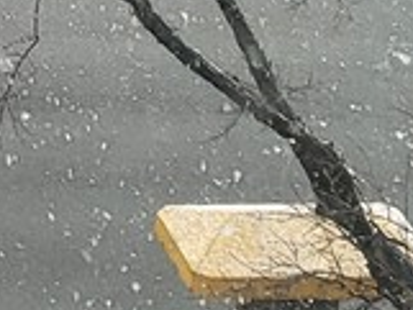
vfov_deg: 6.7
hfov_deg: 8.7
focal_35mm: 207
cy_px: -528
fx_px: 2472
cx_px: -575
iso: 64
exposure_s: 1/120
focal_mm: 4.25
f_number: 1.8
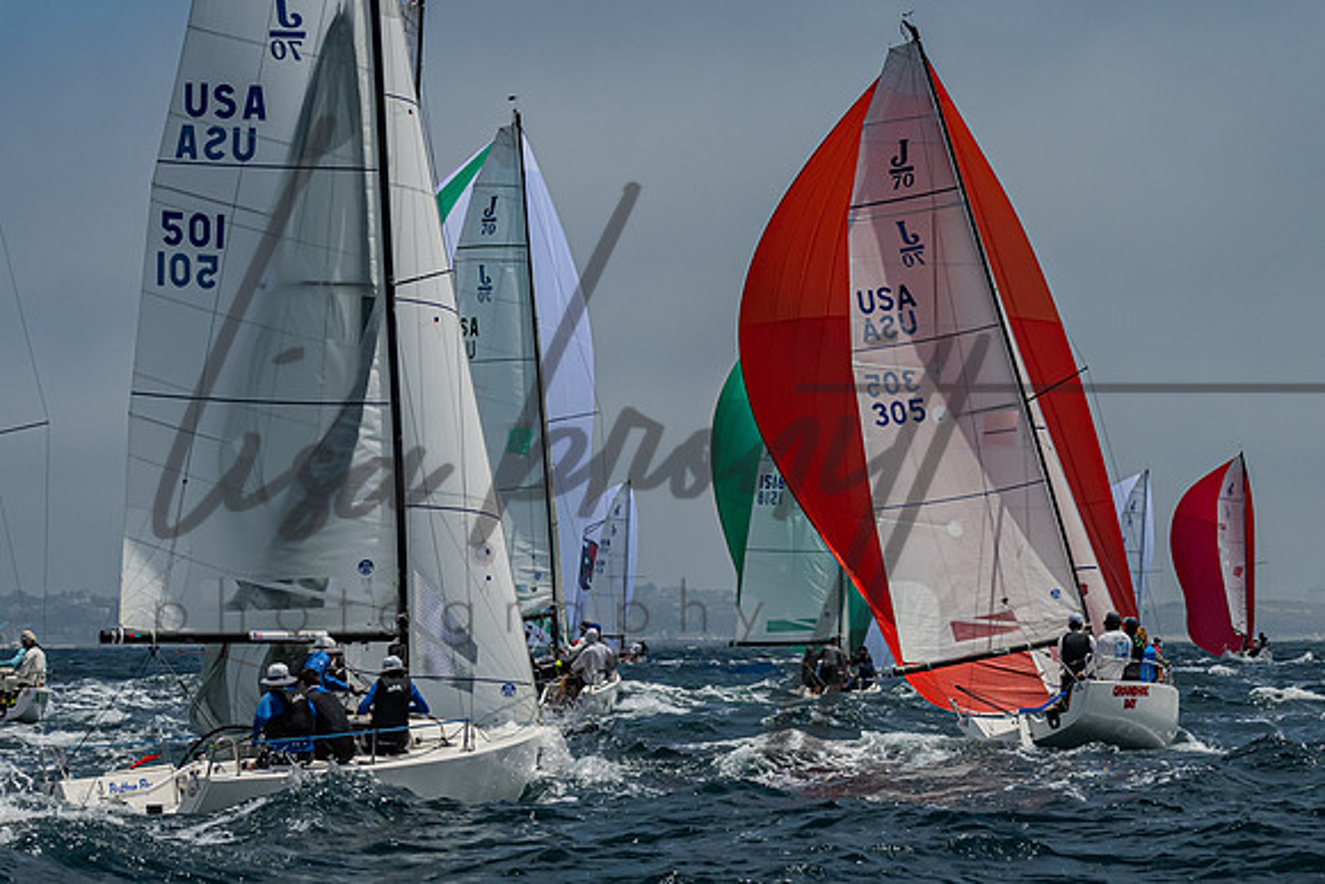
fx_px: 6577
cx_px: 623
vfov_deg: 7.7
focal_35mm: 179
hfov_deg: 11.5
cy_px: 500
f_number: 6.3
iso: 400
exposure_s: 1/4000
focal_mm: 95
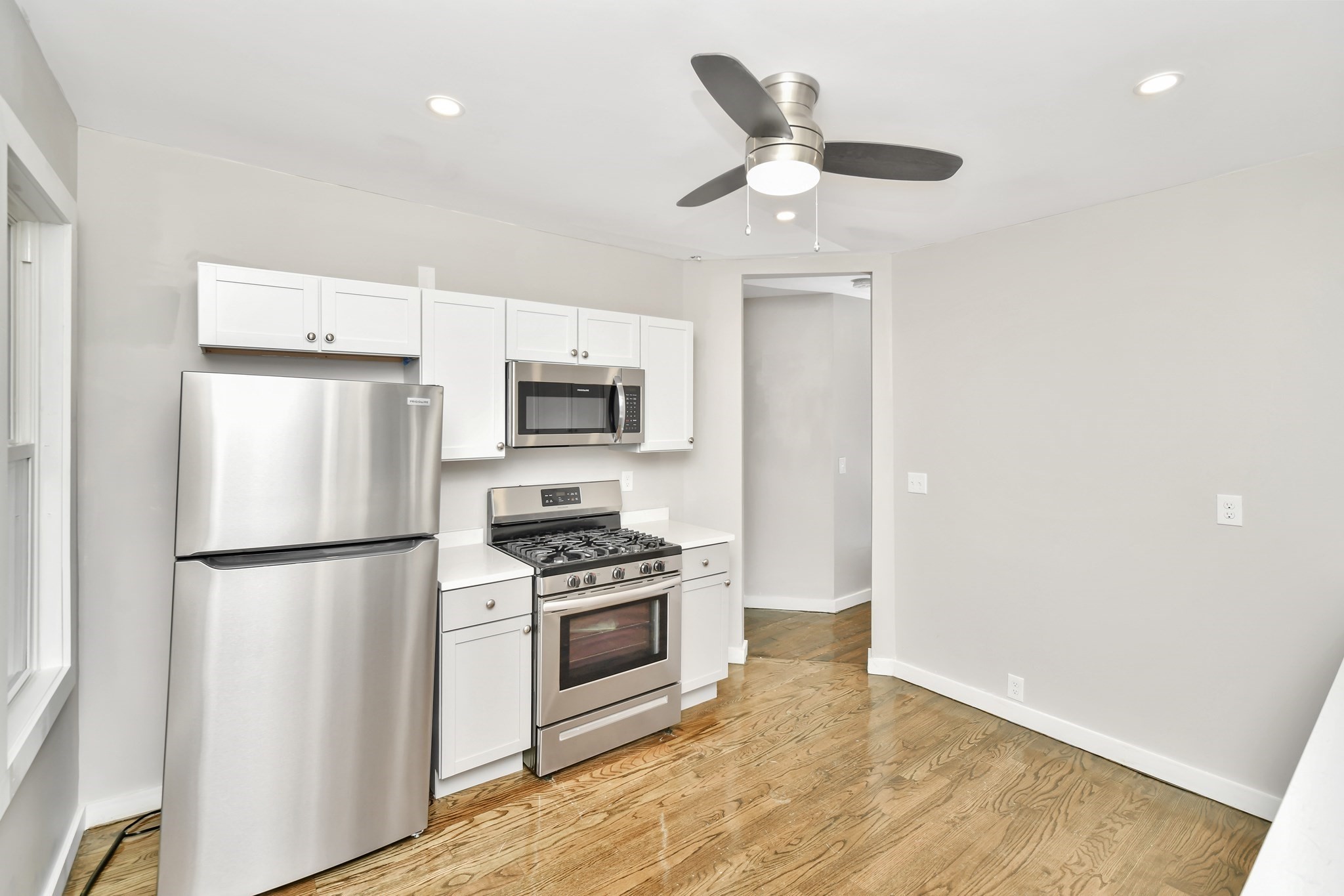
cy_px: 448
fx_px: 560
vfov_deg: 77.3
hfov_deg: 100.4
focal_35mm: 15
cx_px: 672
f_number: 7.1
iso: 200
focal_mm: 15
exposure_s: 1/30
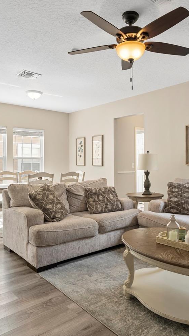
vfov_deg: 69.8
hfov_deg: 42.8
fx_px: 240
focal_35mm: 27
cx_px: 110
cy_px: 173
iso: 100
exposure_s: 1/4
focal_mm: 16
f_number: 9
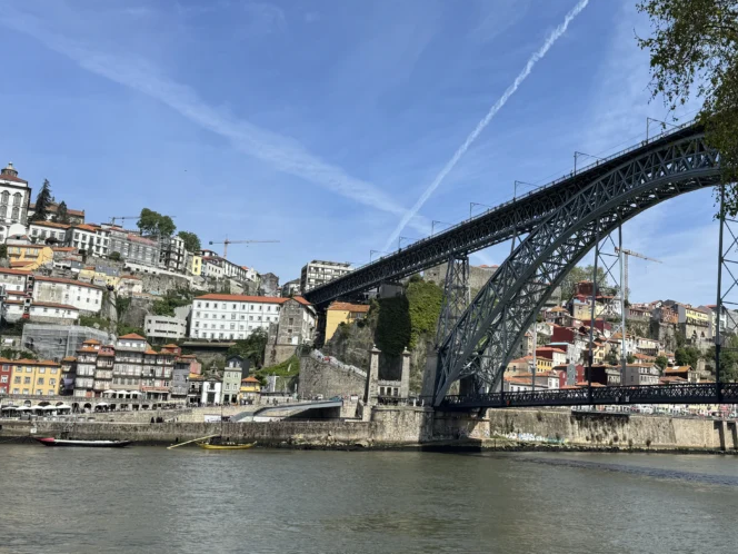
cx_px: 516
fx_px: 789
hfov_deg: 48.9
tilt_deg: +8.8
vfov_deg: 38.7
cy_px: 291
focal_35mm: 37
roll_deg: -1.9
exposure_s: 1/4608
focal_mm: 6.86
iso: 80
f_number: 1.78
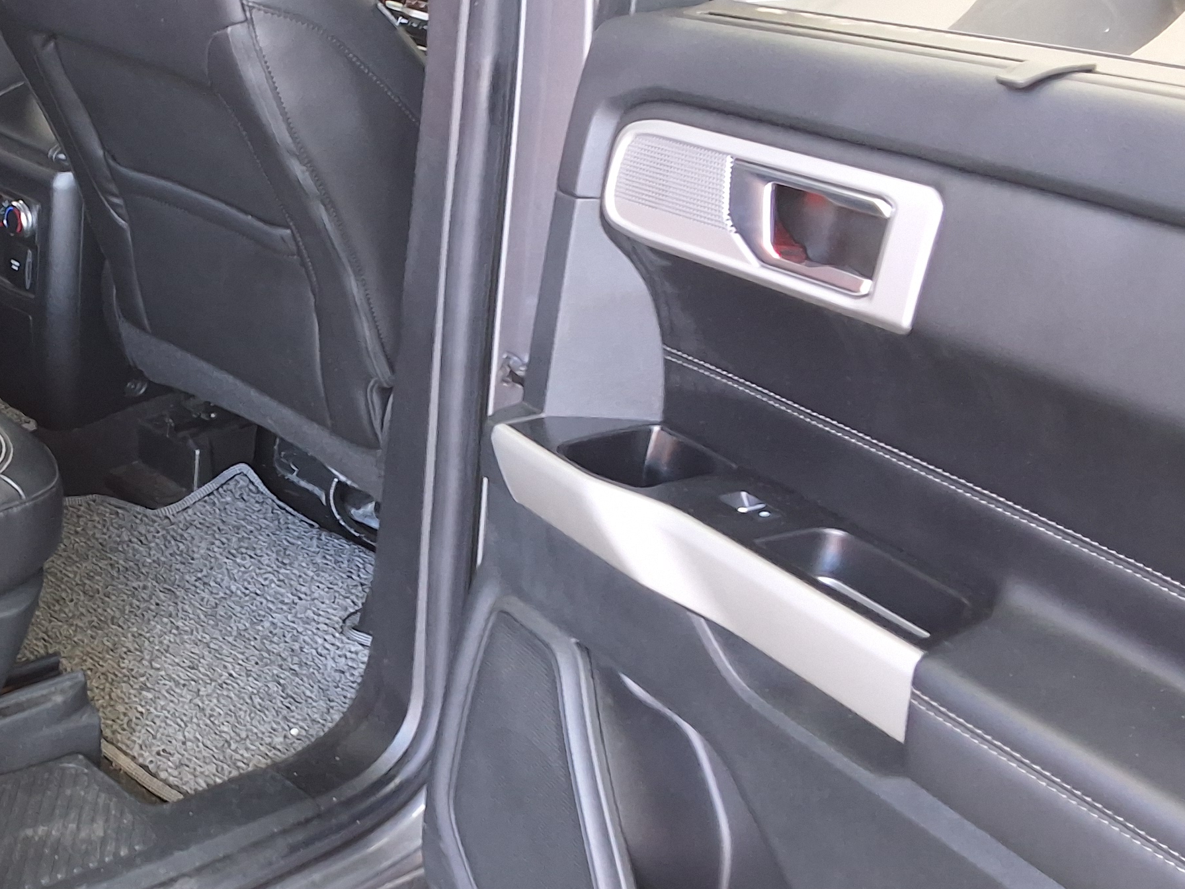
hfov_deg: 35.3
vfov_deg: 28.5
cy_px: 374
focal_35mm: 51
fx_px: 1746
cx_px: 113
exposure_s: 1/40
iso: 100
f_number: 1.9
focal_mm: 2.91
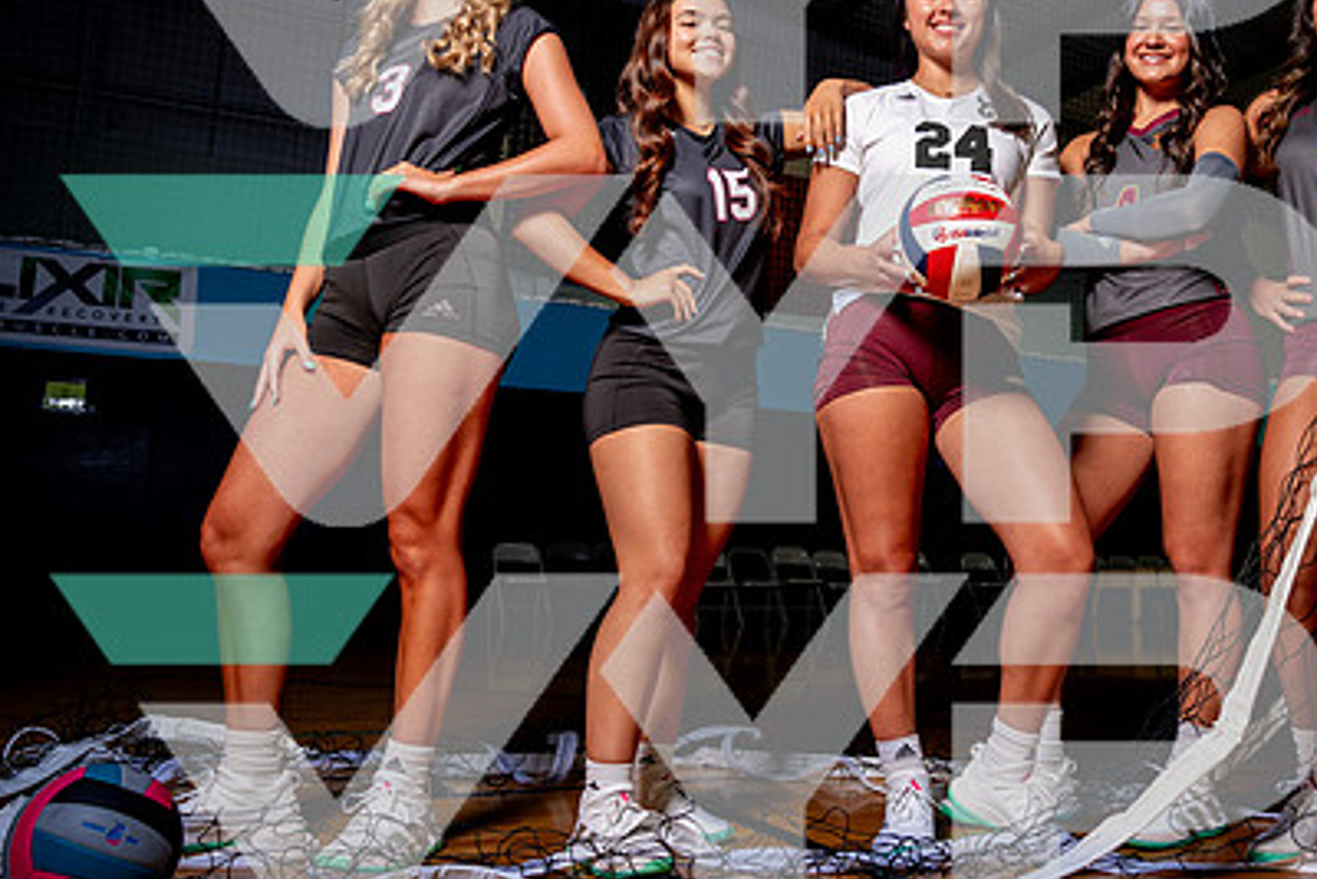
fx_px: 1281
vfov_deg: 37.7
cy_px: 351
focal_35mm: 35
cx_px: 899
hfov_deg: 53.1
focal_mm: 24
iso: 250
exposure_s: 1/200
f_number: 4.5
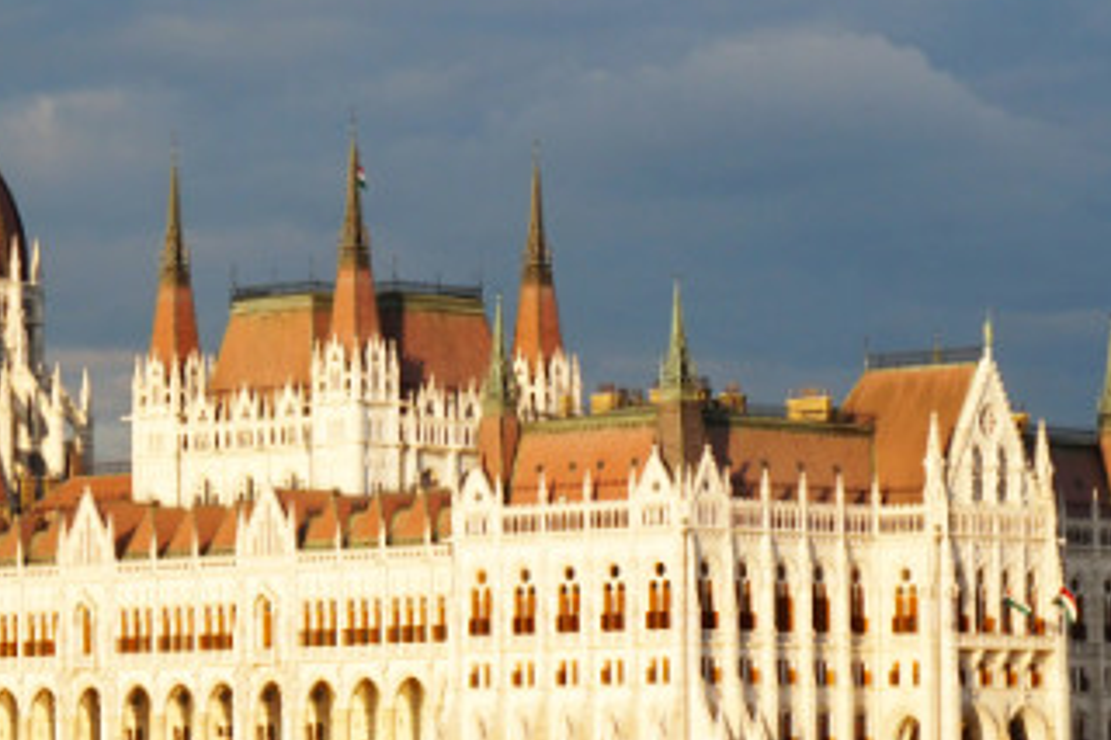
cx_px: 3
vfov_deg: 7.6
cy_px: 479
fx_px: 5552
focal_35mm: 180
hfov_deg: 11.3
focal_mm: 48
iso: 100
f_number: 13
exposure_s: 1/100
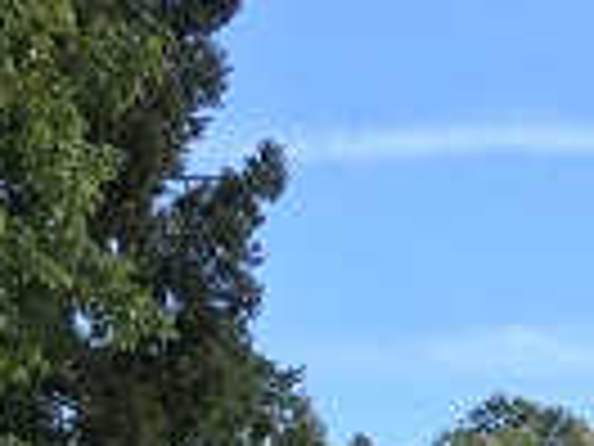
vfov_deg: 9.1
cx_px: 765
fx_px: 2643
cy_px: 894
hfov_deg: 12.4
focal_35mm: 154
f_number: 2.2
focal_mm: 4.15
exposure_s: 1/680
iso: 25
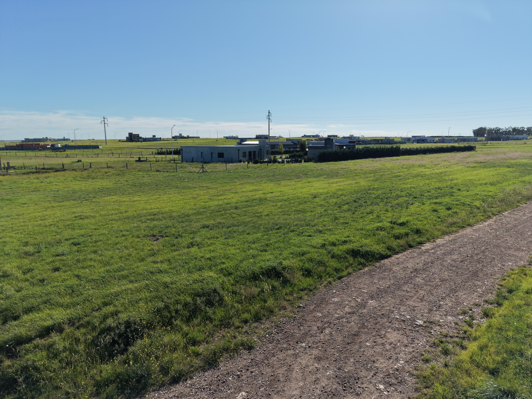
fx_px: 369
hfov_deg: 71.6
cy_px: 200
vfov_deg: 56.8
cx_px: 266
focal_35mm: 24
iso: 280
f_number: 1.8
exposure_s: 1/8000
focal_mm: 8.67
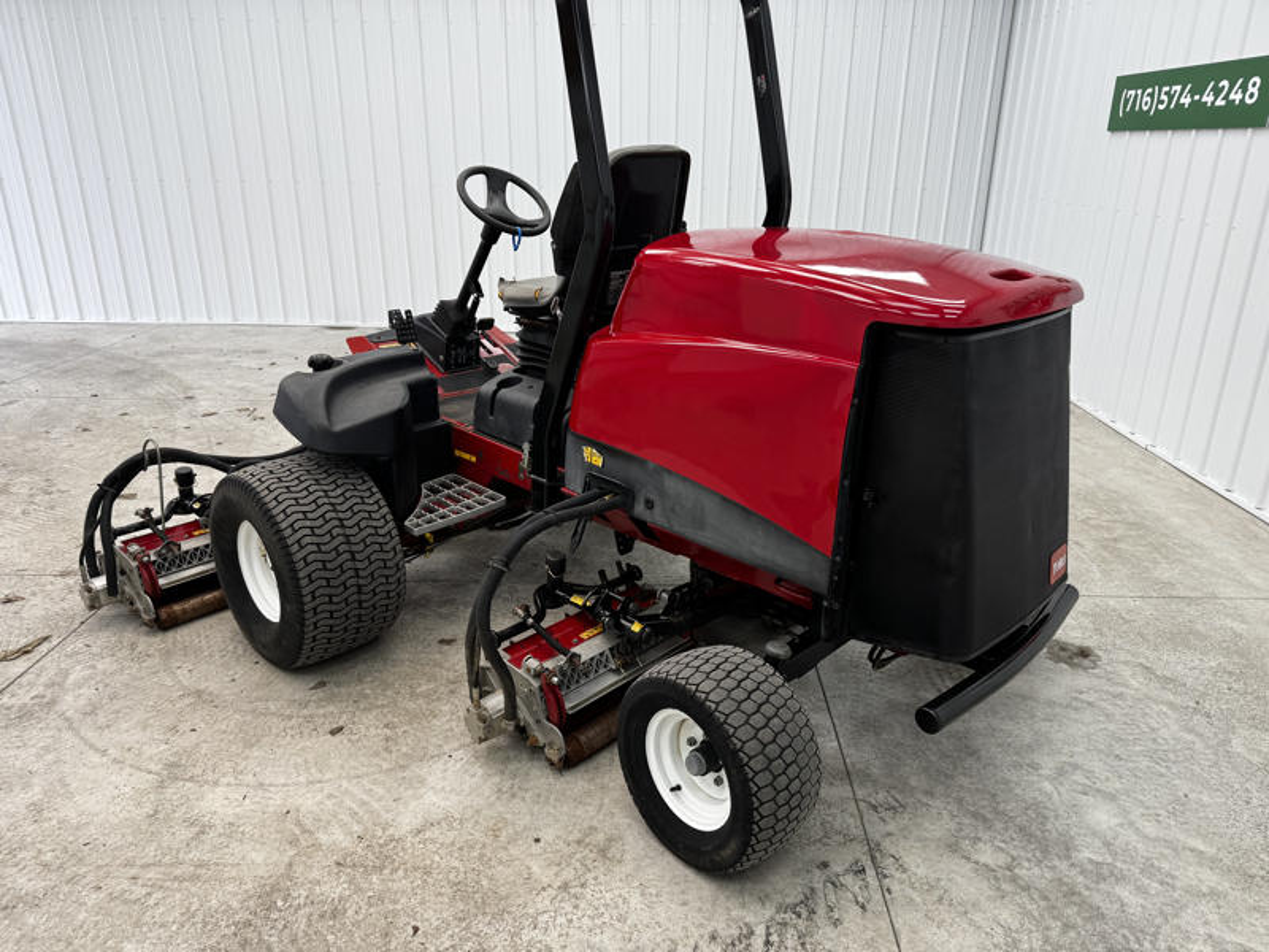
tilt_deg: -20.8
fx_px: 880
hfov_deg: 71.6
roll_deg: -1.4
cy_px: 476
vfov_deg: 56.8
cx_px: 634
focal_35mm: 24
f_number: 1.78
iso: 80
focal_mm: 6.76
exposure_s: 1/120
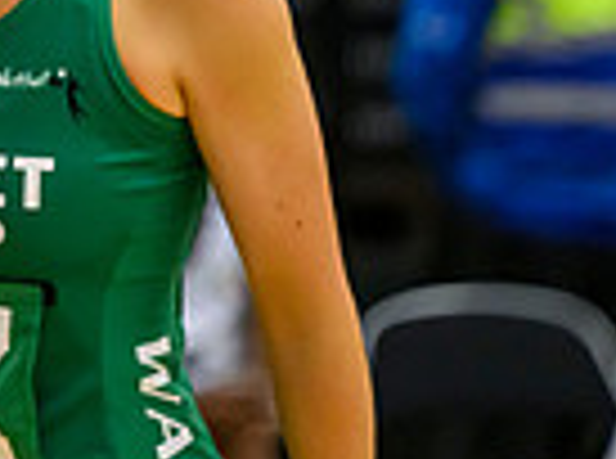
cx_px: -395
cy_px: -394
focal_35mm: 772
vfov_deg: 1.9
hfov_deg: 2.6
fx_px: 13702
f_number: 3.2
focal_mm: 170
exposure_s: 1/1000
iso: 4000
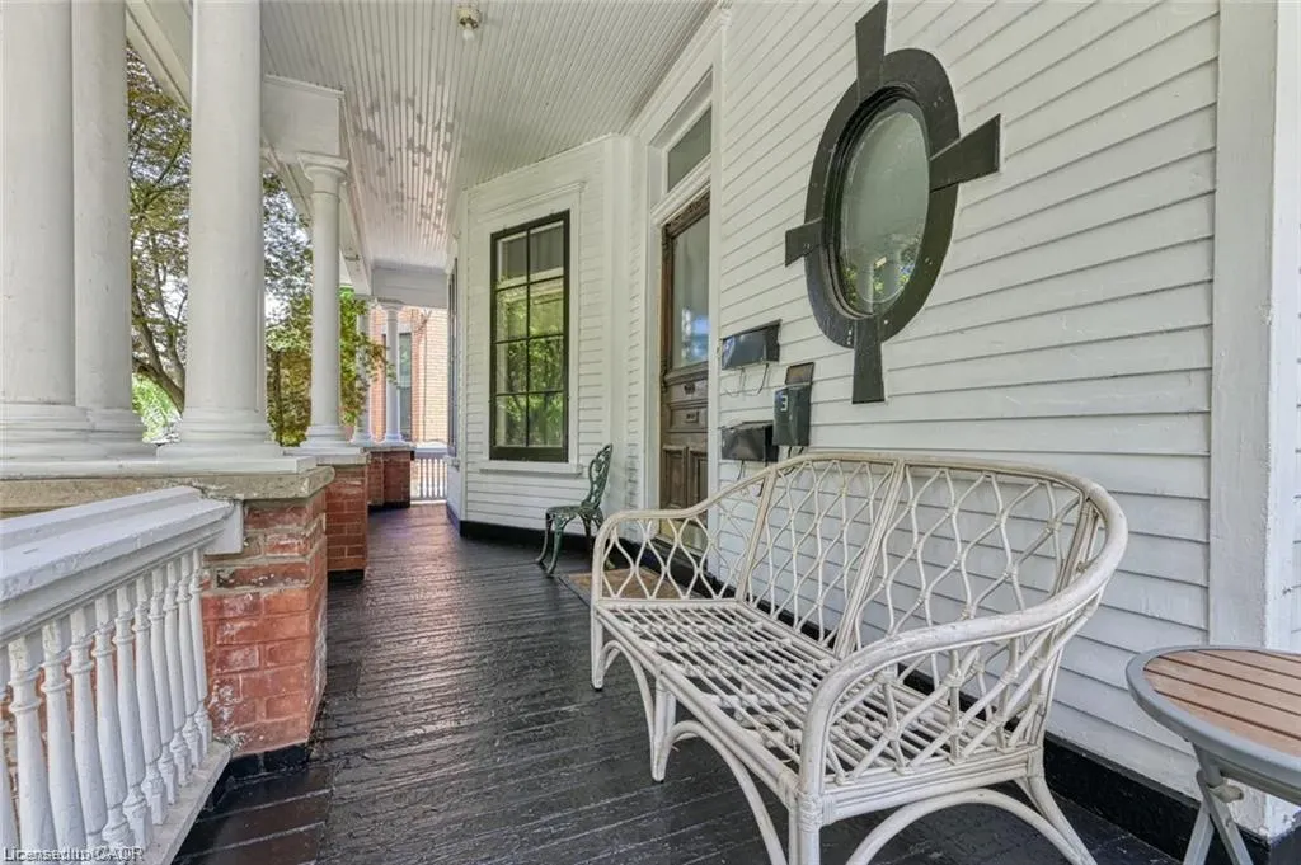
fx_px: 578
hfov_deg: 96.8
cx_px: 650
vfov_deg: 73.7
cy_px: 432
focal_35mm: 16
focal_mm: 16
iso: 100
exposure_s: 1/15
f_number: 8
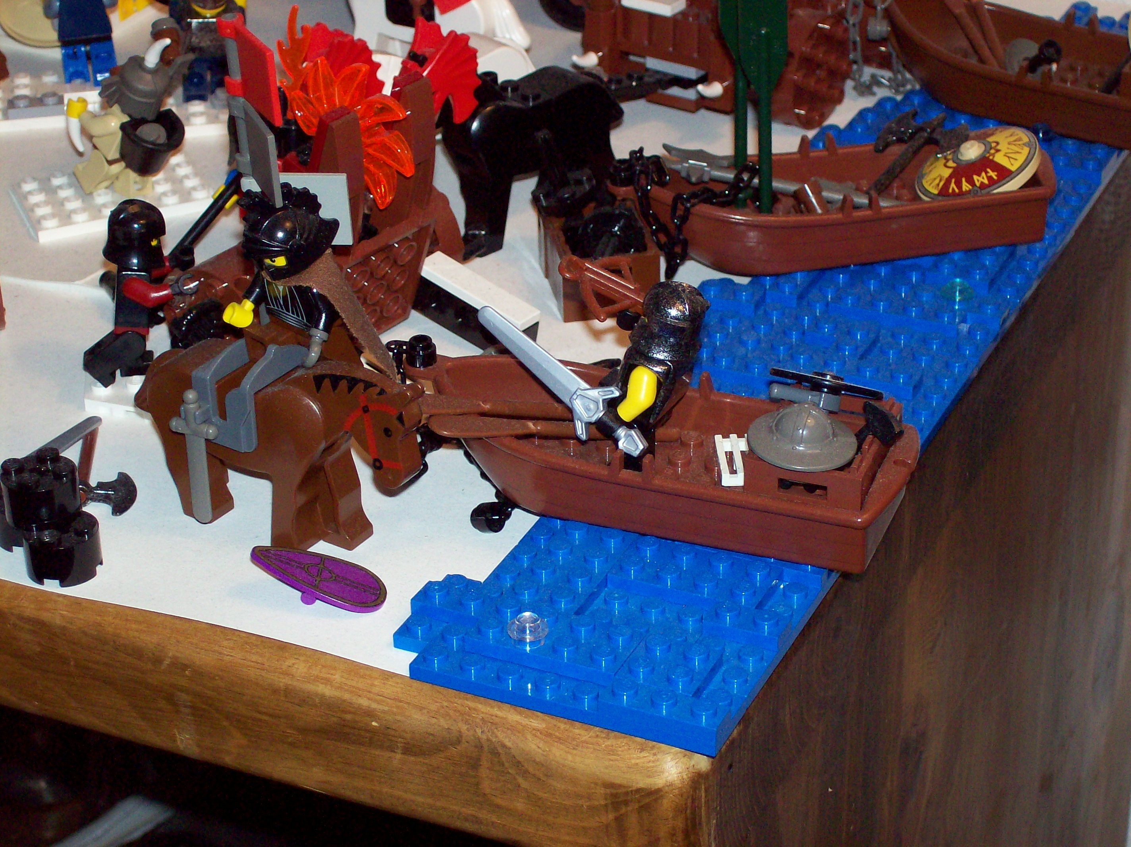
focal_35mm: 87
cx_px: 566
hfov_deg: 22.5
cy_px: 424
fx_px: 2842
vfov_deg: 17.0
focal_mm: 14.3
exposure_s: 1/109
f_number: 4.3
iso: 140
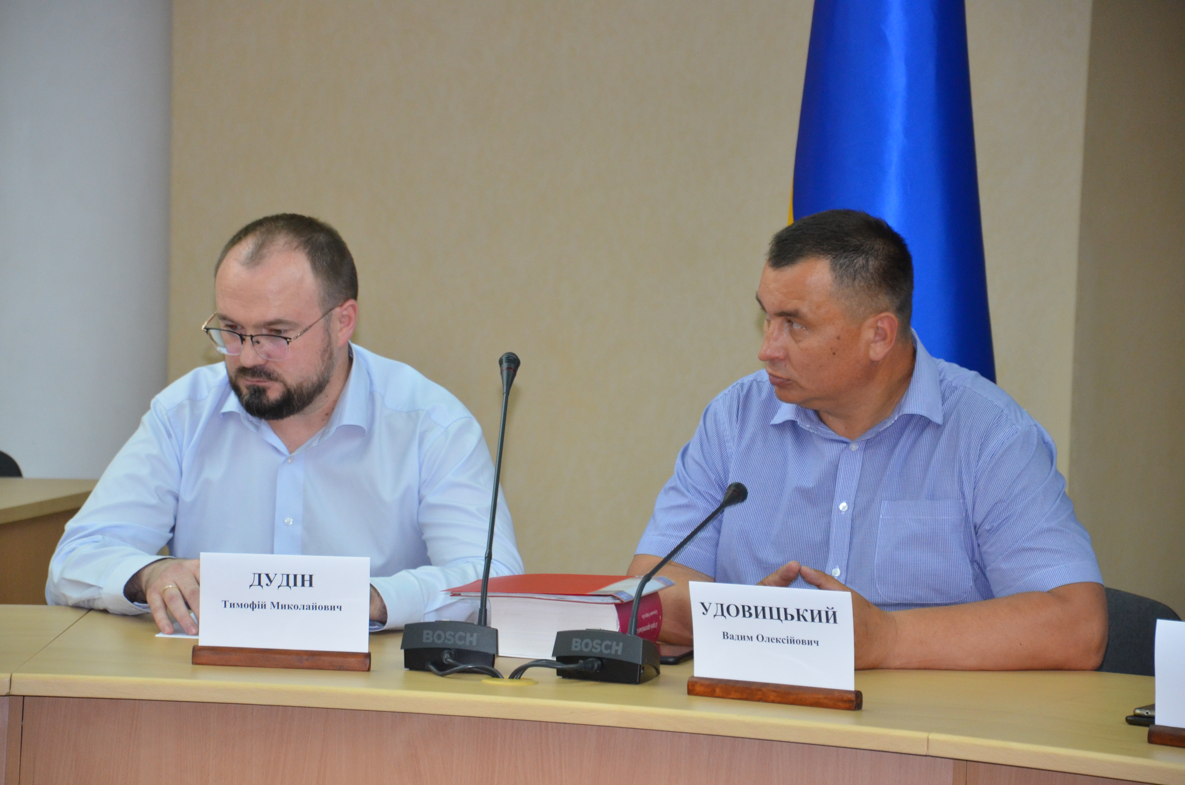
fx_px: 5174
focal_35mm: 158
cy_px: 392
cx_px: 592
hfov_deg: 13.1
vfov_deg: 8.7
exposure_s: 1/60
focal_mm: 105
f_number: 5.6
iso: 1600
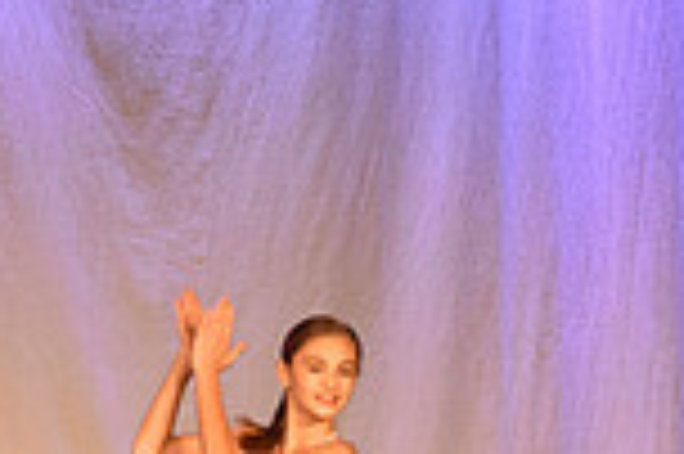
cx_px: -544
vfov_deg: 3.0
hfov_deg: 4.5
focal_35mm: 458
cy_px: 838
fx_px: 8693
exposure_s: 1/250
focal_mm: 120
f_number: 4.5
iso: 2000
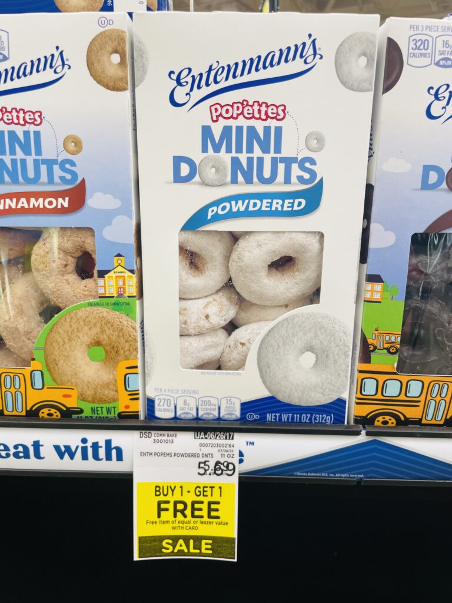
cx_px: 226
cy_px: 302
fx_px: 453
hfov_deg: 53.1
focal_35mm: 26
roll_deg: -0.5
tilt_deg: -13.9
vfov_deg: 67.3
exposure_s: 1/65
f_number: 1.6
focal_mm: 4.2
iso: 64
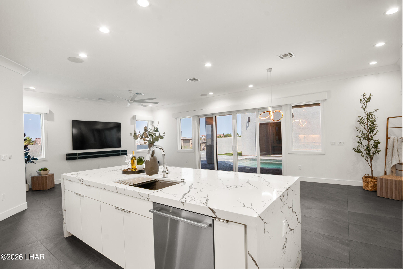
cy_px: 134
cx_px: 202
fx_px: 179
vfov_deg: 73.8
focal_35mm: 16
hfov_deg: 96.7
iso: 250
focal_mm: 11
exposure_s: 1/4
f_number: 9
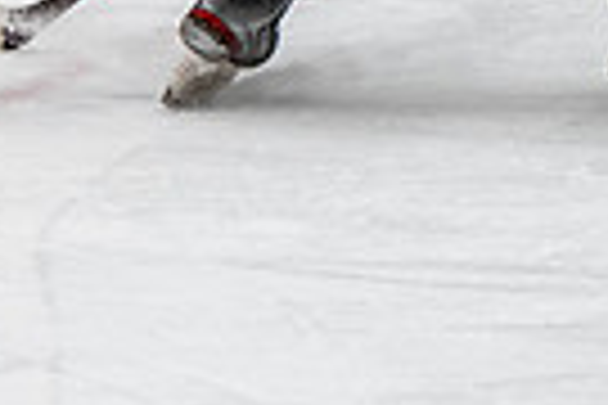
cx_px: 270
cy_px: -365
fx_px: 12598
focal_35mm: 746
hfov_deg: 2.8
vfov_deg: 1.8
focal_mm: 105
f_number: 2.8
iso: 1600
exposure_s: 1/640
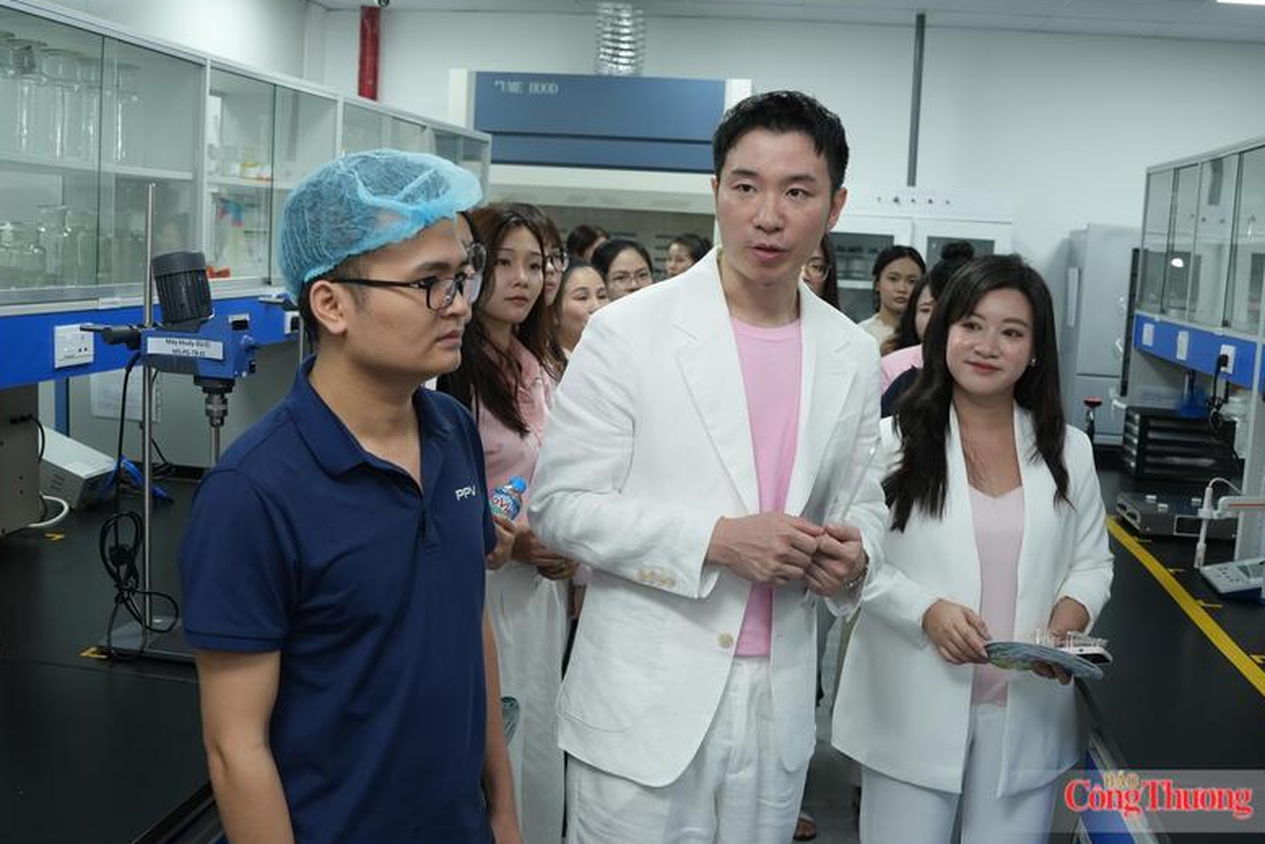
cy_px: 414
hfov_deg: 51.9
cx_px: 634
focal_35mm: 37
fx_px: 1300
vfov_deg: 36.0
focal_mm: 24
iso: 800
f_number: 3.5
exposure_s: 1/160
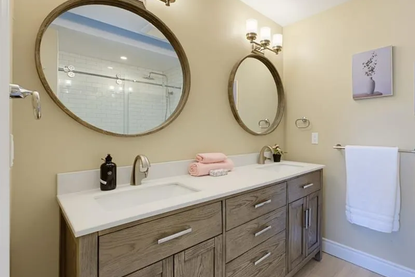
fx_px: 208
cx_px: 249
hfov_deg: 88.8
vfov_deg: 67.4
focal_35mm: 18
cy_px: 132
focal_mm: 14
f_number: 9
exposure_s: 1/10
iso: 800
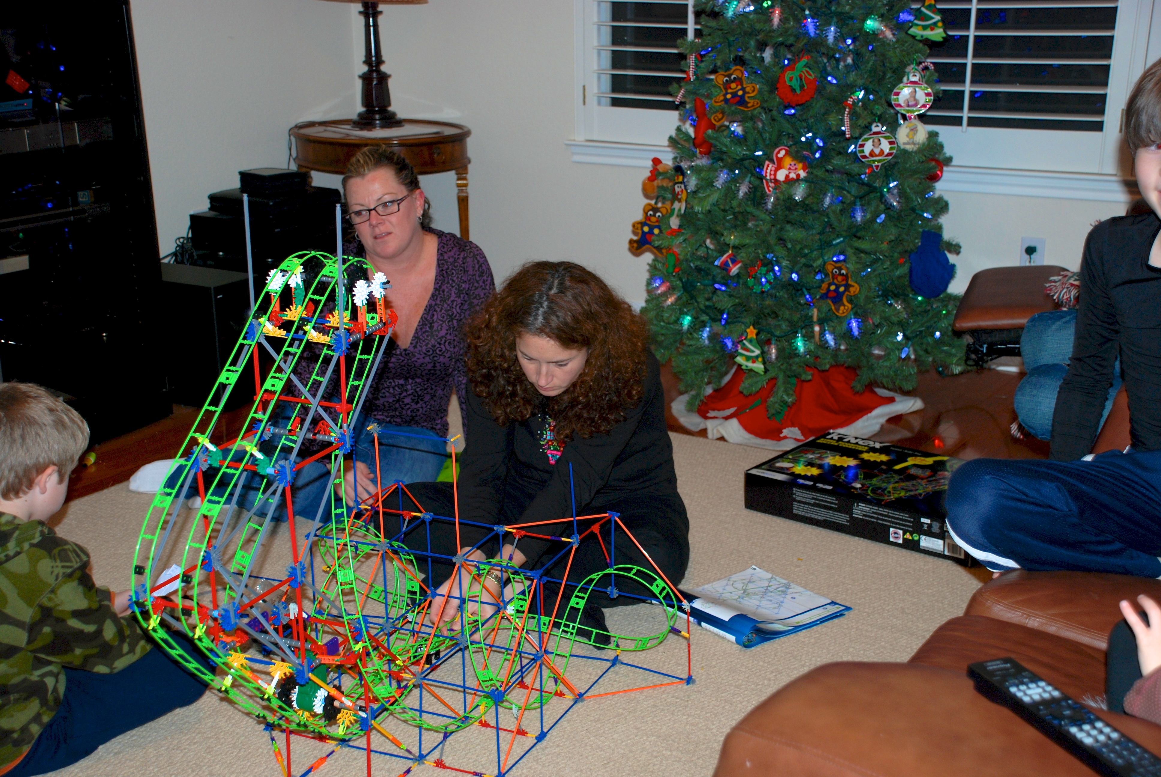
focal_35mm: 48
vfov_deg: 28.2
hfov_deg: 41.1
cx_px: 580
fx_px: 1550
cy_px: 388
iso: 200
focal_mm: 32
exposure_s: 1/60
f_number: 4.2
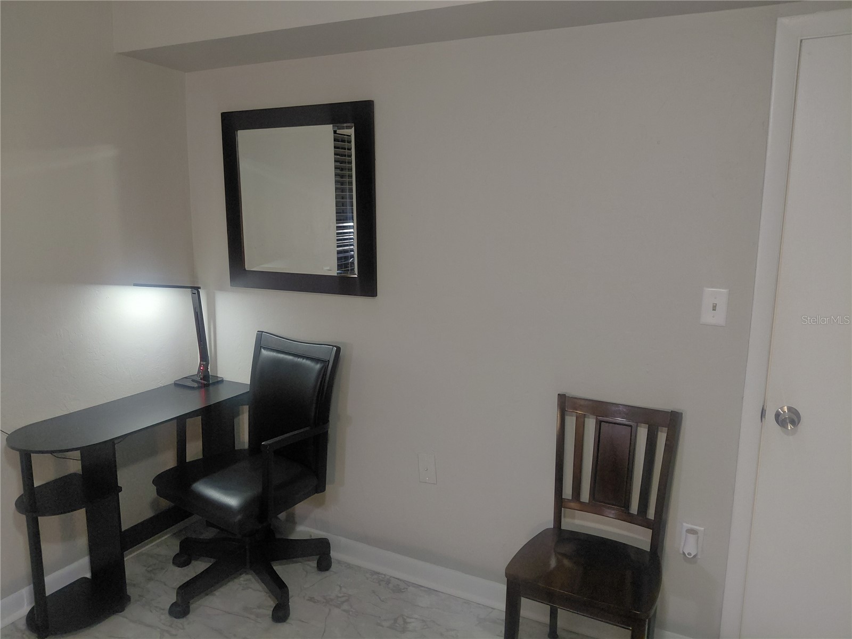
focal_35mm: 25
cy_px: 320
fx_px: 615
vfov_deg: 54.9
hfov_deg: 69.4
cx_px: 426
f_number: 1.8
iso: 320
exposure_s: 1/30
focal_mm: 4.69
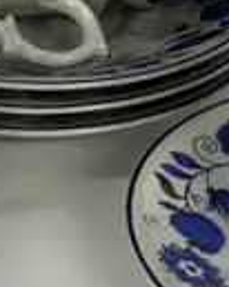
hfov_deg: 8.3
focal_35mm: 186
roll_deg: -2.2
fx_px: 1578
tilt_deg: -23.6
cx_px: 165
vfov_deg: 10.1
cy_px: -116
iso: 100
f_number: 1.78
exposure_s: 1/100
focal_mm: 6.86
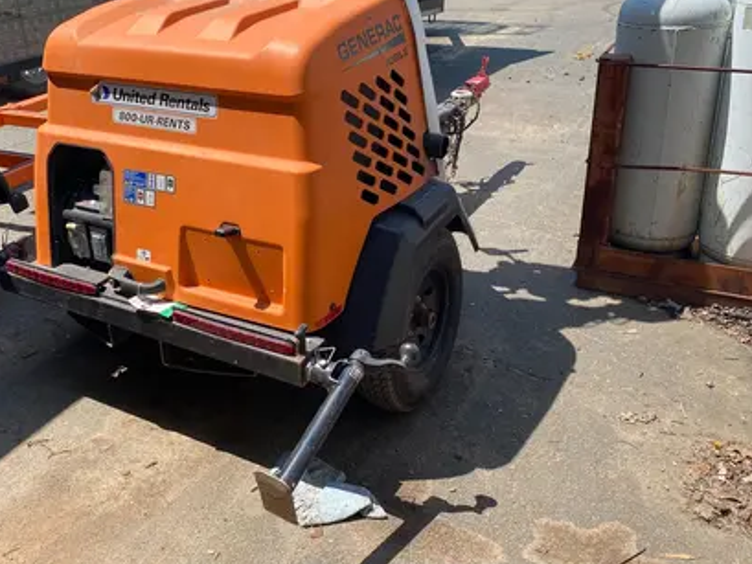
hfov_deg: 52.4
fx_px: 761
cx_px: 318
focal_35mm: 35
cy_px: 218
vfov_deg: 40.5
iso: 32
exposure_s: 1/1585
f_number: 1.8
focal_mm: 4.25
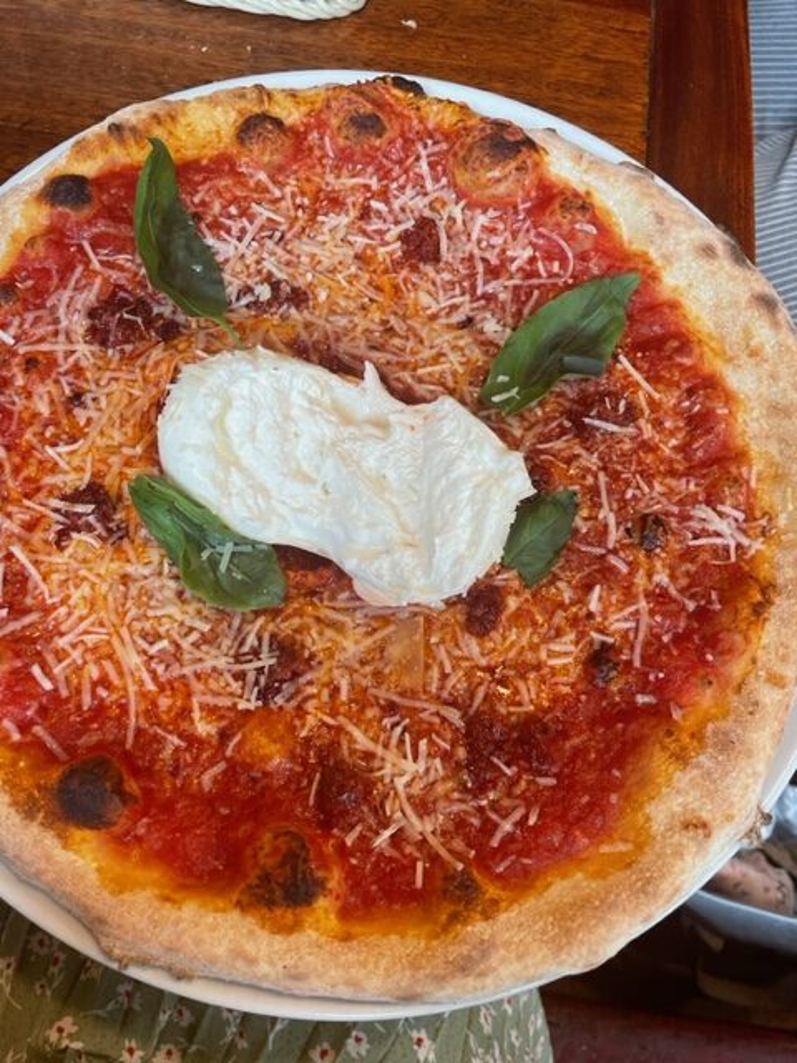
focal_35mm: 26
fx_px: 798
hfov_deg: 53.1
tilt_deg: -68.6
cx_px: 398
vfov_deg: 67.3
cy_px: 532
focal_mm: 4.2
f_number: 1.6
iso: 125
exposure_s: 1/116
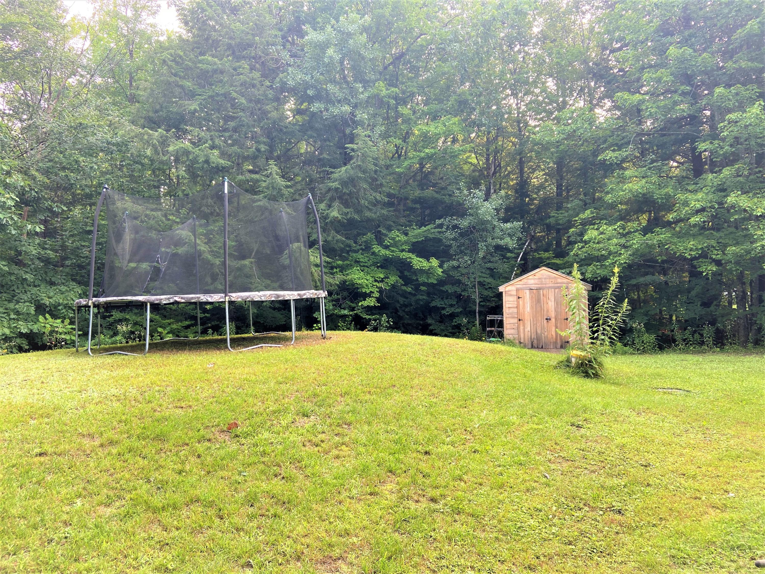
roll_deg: +2.0
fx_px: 575
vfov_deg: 53.1
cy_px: 287
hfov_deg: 67.3
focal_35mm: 26
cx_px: 382
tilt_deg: +1.0
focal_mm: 4.25
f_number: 1.8
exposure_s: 1/122
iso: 40
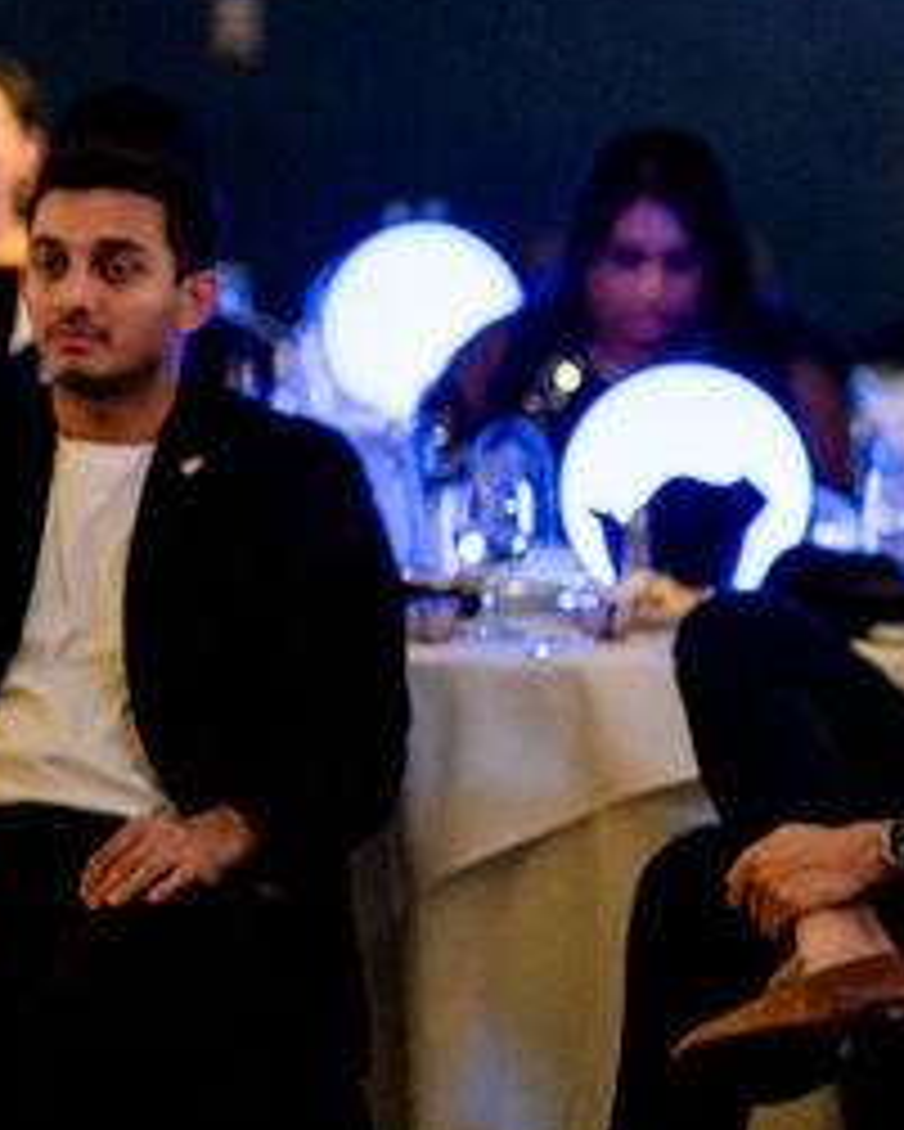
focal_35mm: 325
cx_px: 1817
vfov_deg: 5.9
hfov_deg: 4.7
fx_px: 10863
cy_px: 714
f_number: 1.4
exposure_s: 1/80
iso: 1250
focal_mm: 85
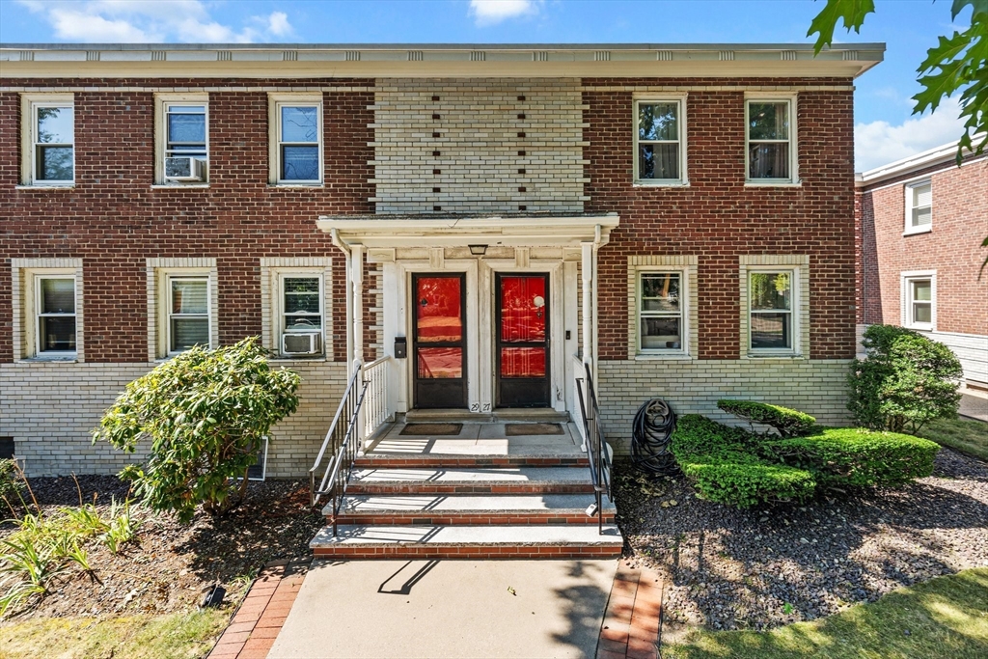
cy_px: 330
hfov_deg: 104.2
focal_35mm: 14
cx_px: 494
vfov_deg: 81.2
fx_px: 384
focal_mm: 14
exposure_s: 1/60
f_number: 8
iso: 100
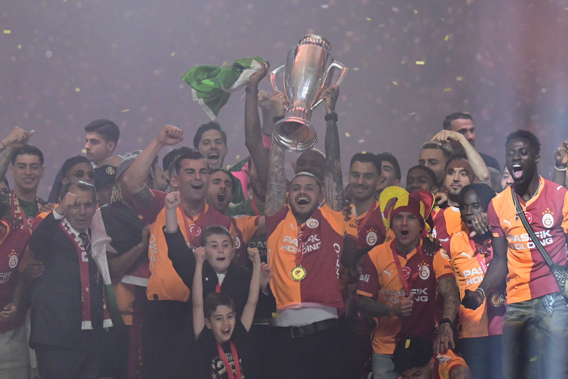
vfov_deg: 6.3
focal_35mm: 217
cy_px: 190
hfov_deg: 9.5
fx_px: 3424
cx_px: 284
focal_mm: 145
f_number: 2.8
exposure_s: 1/800
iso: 2000
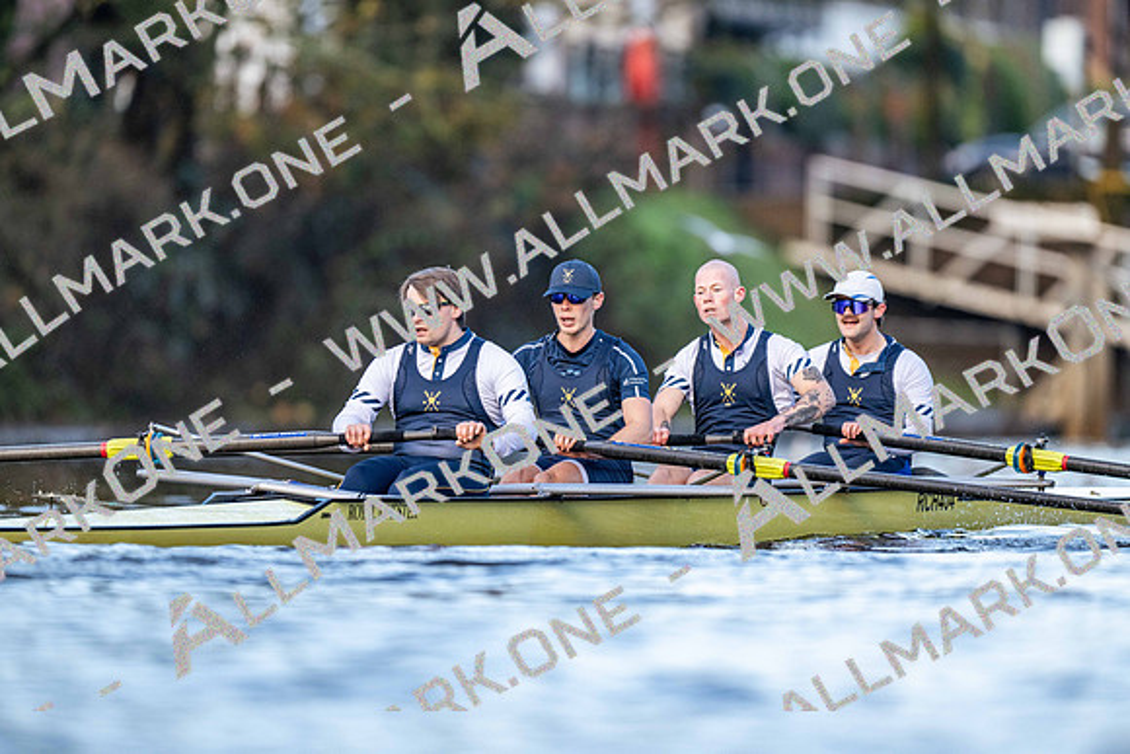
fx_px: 18837
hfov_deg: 3.4
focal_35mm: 600
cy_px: 377
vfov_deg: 2.3
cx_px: 565
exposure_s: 1/2500
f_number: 4
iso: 2000
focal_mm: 600
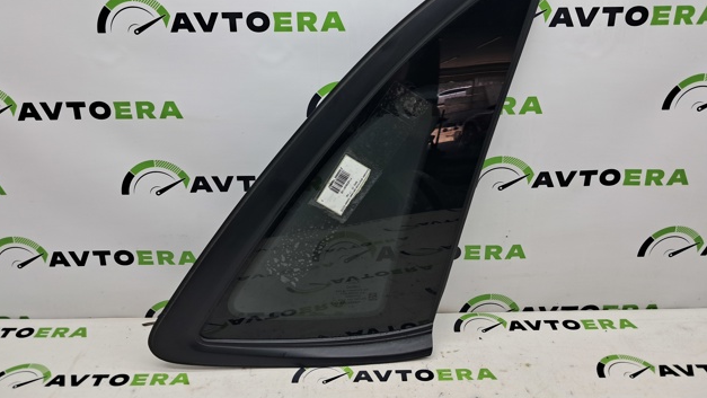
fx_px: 563
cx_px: 348
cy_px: 136
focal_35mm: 30
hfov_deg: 64.3
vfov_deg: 38.6
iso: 50
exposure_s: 1/100
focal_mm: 4
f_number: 1.8
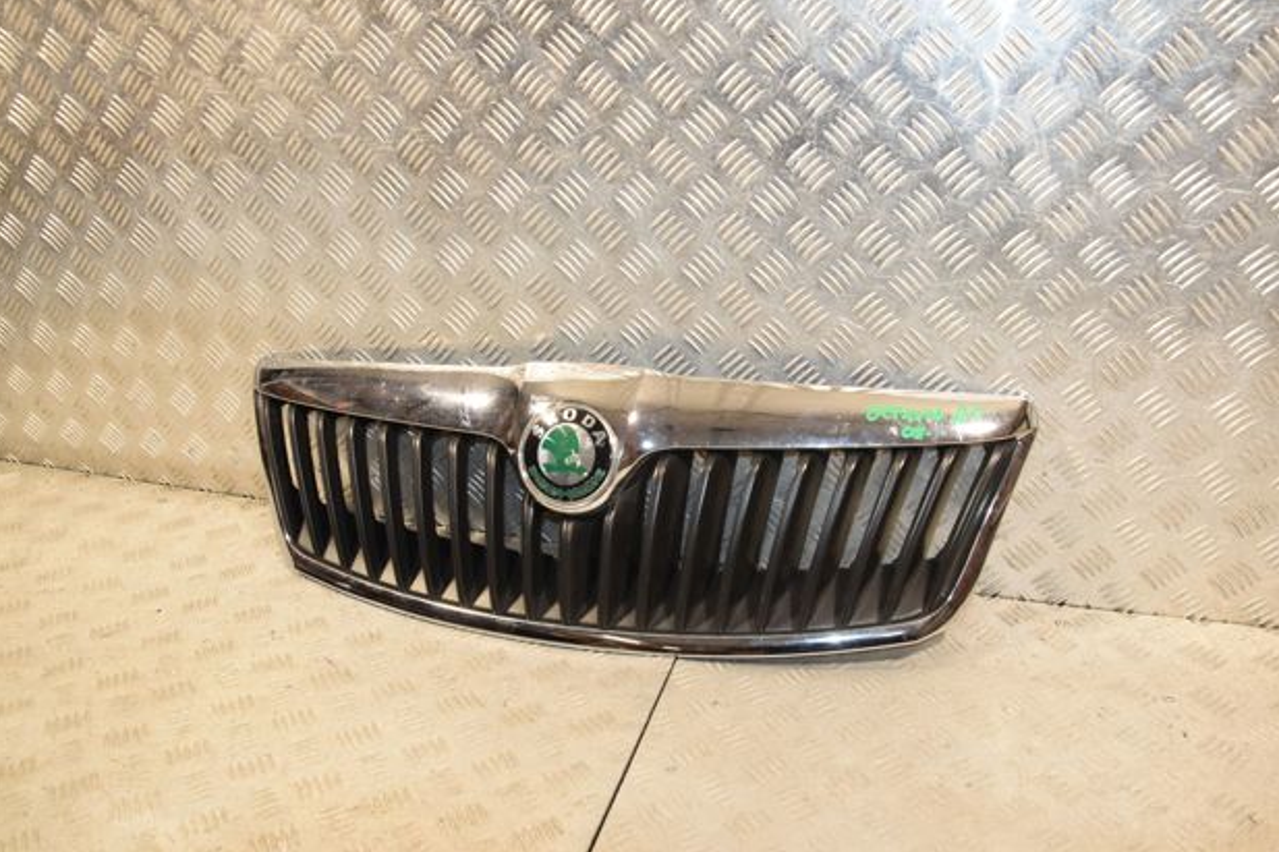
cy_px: 435
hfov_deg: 65.5
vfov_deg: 46.4
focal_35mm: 28
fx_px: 994
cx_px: 653
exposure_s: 1/200
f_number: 6.3
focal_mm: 18
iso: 800
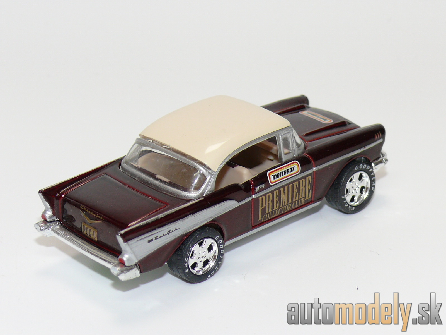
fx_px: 1417
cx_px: 223
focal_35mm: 110
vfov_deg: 13.5
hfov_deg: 17.9
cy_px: 168
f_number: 4
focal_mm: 14
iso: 100
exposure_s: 1/30
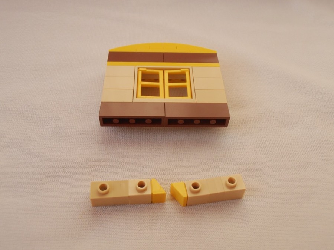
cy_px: 125
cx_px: 167
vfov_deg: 38.7
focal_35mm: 37
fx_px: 357
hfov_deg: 50.1
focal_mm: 6.61
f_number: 3.9
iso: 80
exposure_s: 1/160
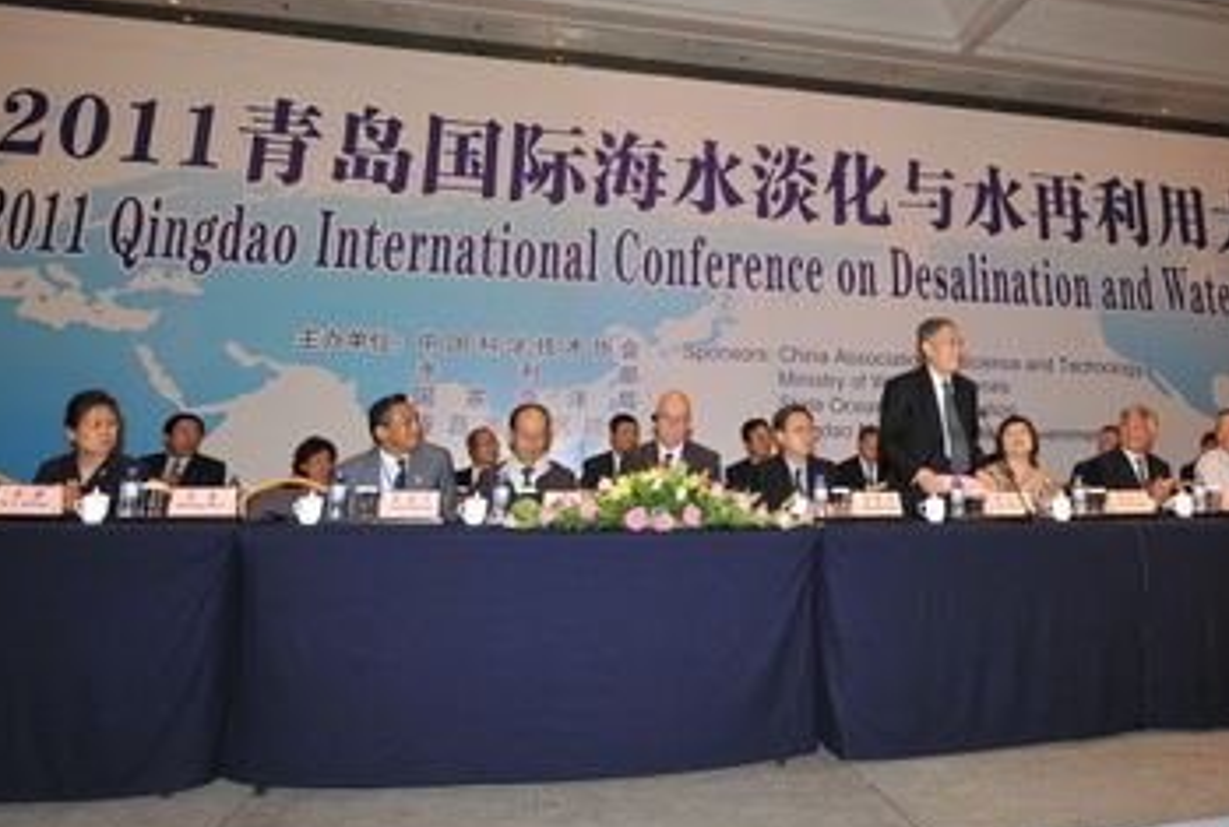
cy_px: 287
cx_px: 824
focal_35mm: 22
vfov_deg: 56.5
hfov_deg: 75.8
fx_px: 753
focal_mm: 16
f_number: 8
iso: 1600
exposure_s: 1/60
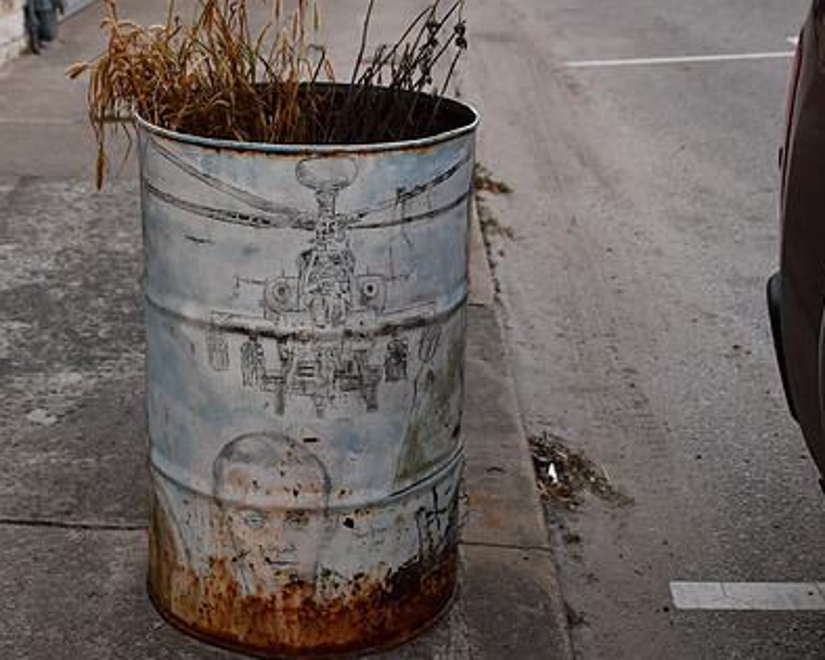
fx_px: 1416
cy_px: 296
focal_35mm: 58
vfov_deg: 26.2
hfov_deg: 32.4
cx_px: 337
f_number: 4.5
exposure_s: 1/250
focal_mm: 28
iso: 400
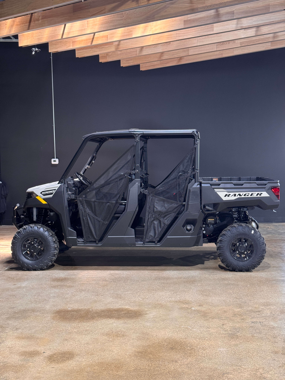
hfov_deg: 30.3
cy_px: 190
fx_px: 527
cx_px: 142
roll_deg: +1.1
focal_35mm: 48
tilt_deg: -4.4
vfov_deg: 39.7
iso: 200
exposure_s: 1/60
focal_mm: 6.76
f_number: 1.78
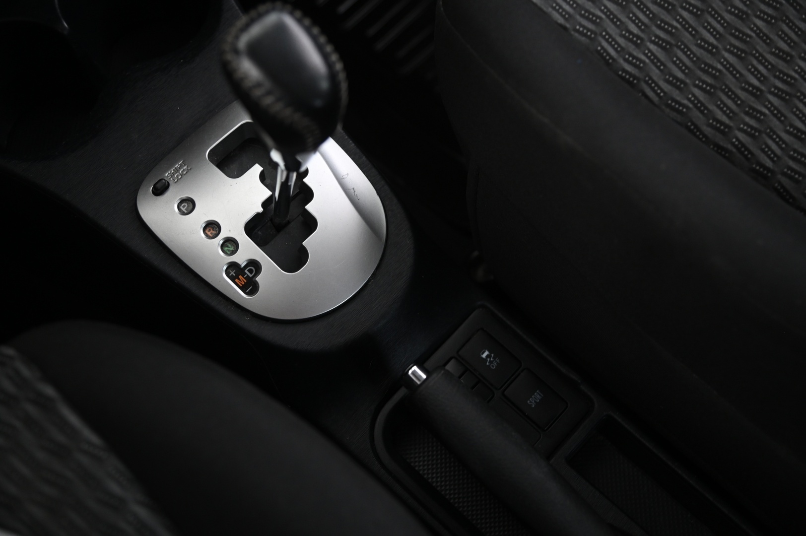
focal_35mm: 46
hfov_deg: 42.8
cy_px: 268
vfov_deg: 29.2
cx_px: 403
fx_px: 1029
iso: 2000
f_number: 4
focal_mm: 46
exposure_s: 1/10
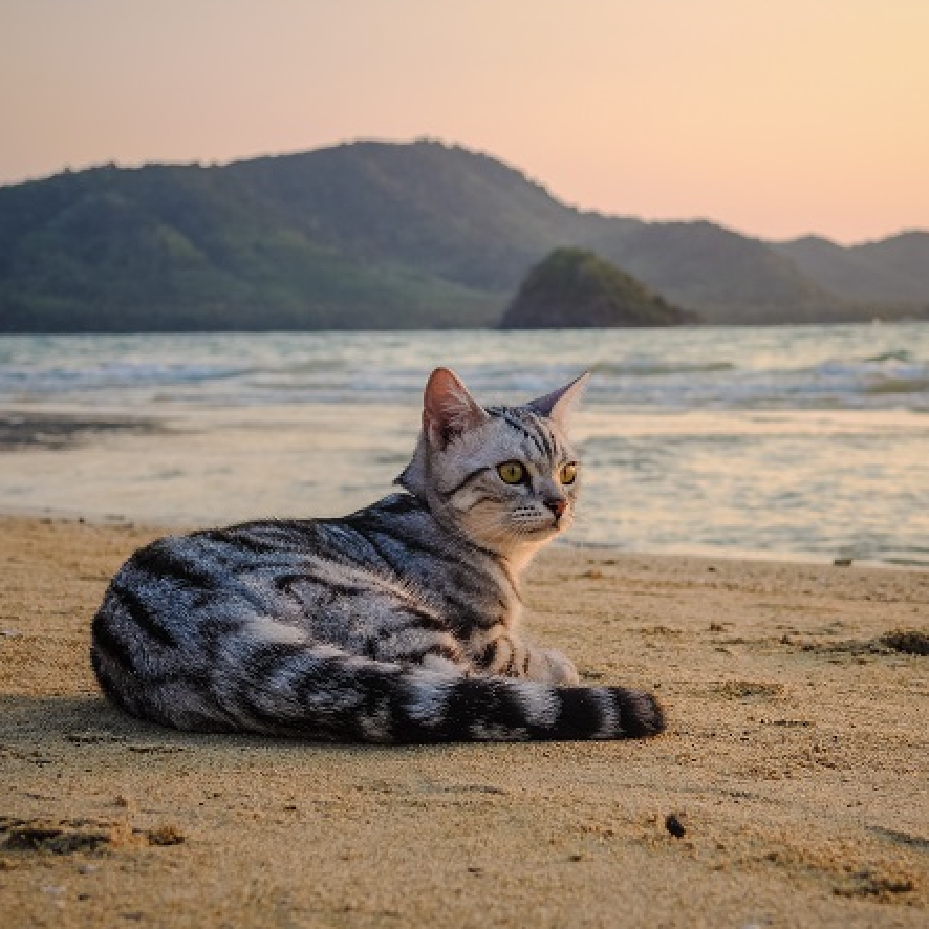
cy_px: 459
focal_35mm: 79
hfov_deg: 21.9
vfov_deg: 21.9
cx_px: 566
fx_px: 2399
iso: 80
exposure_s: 1/250
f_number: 3.2
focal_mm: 14.1
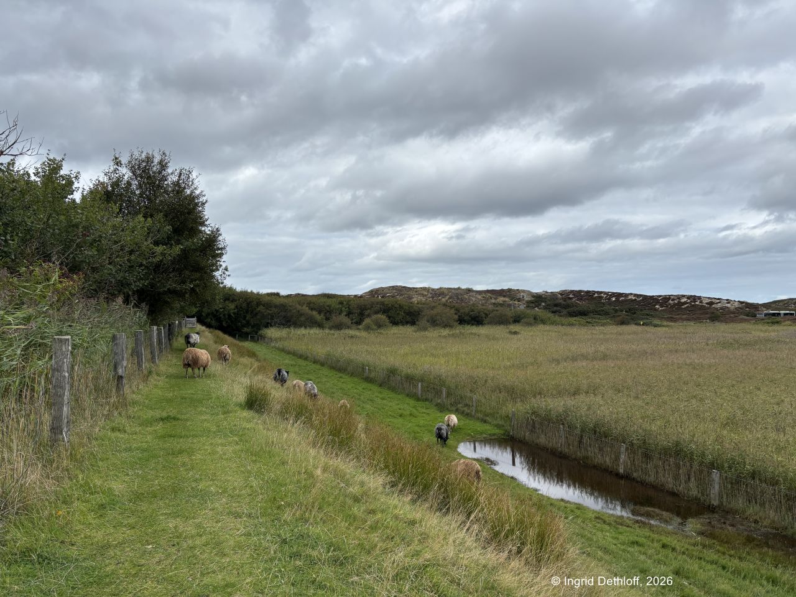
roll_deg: +0.2
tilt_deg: +1.2
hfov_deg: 67.3
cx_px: 398
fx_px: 598
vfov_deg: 53.1
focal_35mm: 26
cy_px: 298
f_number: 1.6
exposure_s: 1/2857
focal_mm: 5.96
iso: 50
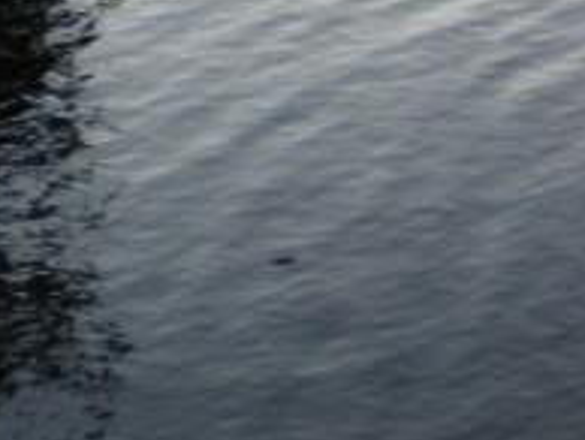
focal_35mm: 144
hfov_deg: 12.8
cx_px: 929
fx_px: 2437
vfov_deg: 10.0
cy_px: -223
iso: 80
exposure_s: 1/235
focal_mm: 6.3
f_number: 3.1
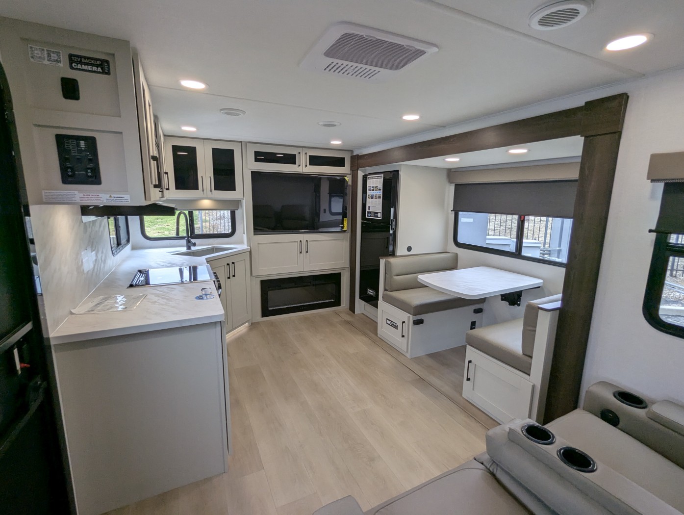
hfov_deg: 94.4
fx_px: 317
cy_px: 258
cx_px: 342
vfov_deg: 78.2
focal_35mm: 16
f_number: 2.2
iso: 65
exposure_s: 1/132
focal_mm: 2.35
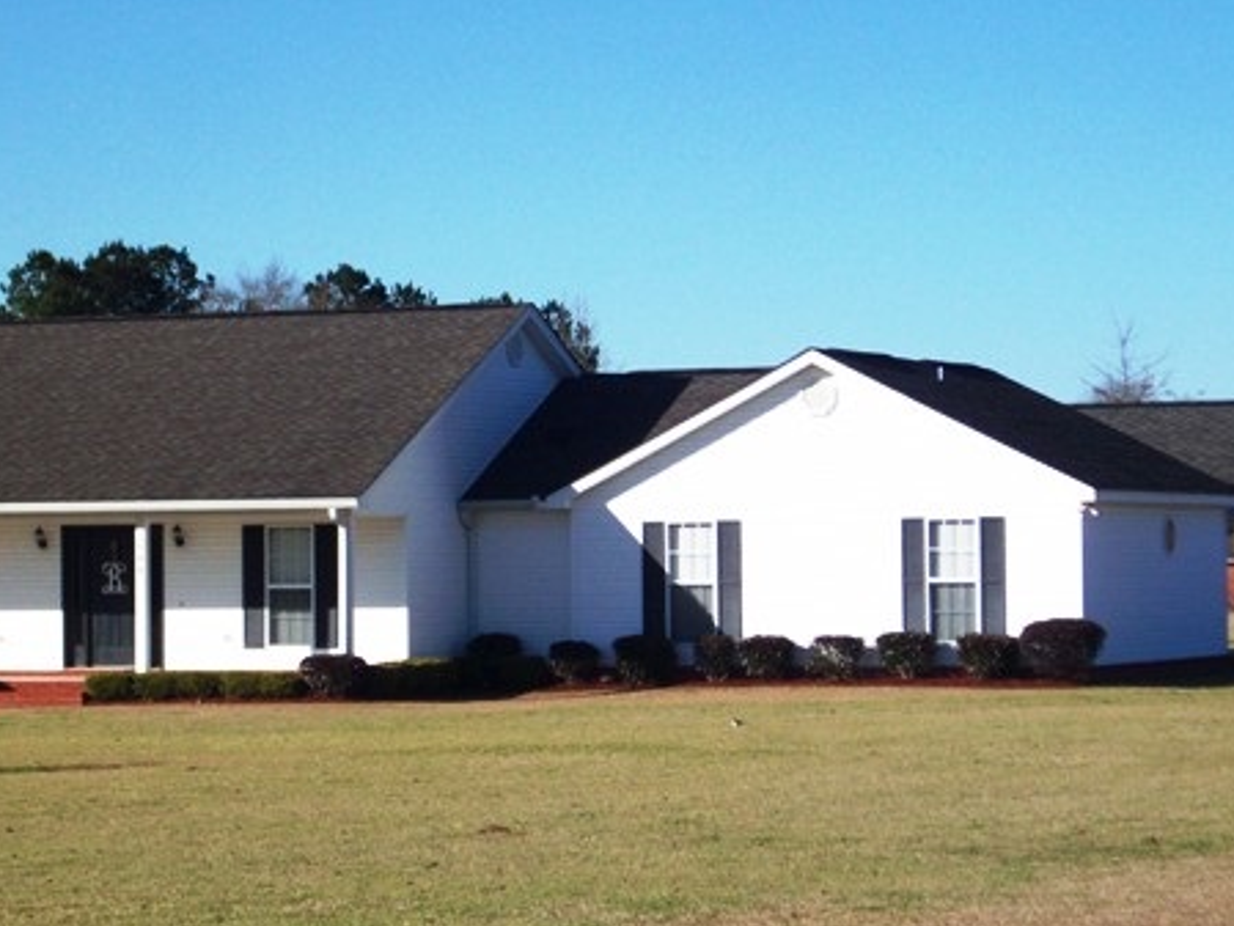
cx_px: 594
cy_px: 459
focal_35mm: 131
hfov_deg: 15.0
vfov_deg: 11.3
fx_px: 4671
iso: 80
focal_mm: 15.3
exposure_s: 1/200
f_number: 9.5
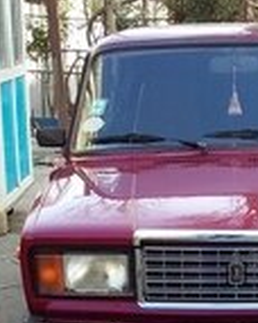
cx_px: 238
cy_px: 463
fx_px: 1004
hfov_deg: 14.5
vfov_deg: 16.8
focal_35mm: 105
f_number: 2.2
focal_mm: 3.3
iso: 40
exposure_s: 1/177
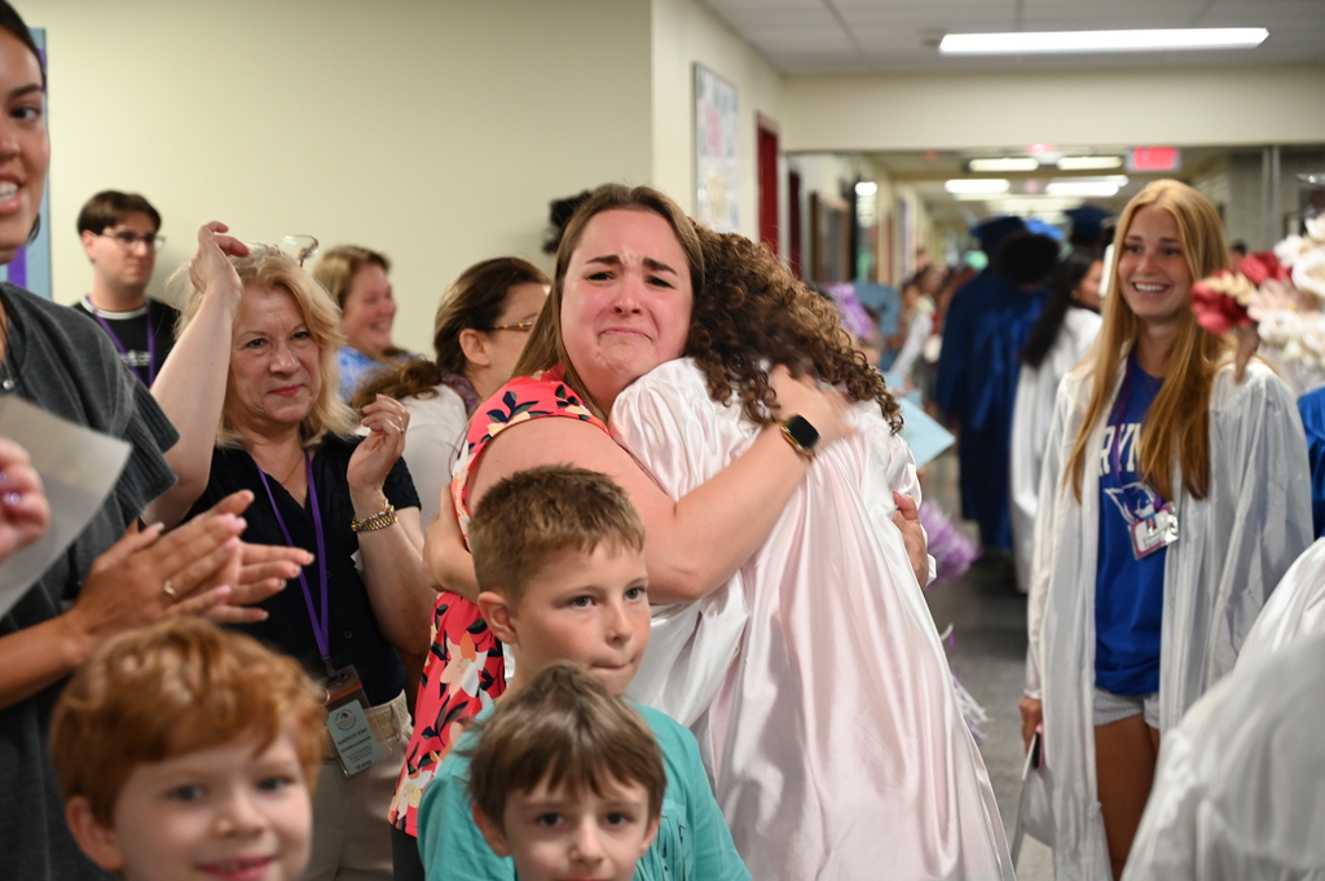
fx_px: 2574
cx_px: 662
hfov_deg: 28.9
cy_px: 440
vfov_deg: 19.4
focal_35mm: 70
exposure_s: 1/125
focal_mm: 70
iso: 1800
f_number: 4
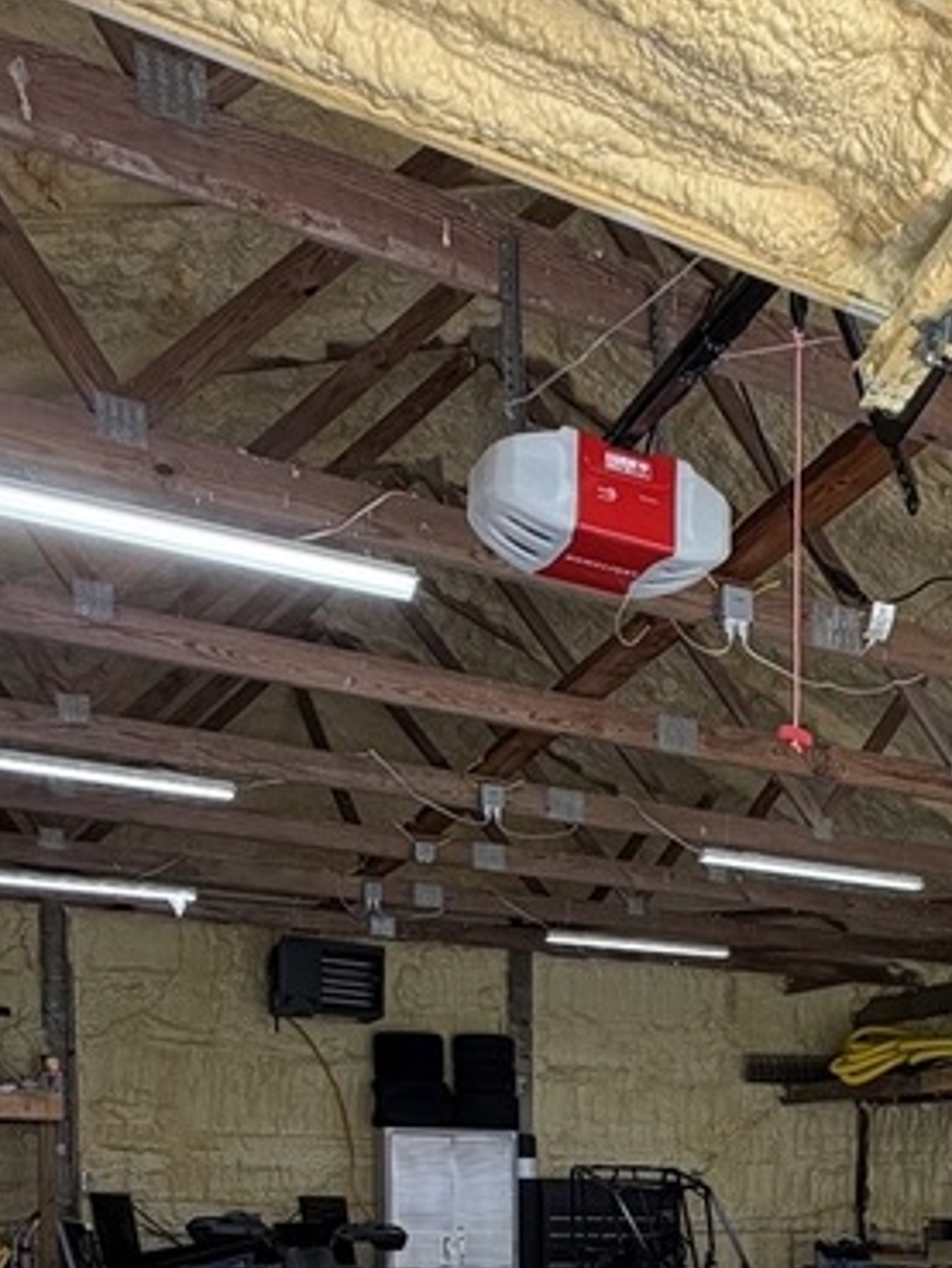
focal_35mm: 41
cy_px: 1323
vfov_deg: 39.3
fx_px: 1503
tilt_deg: -6.0
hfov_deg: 32.7
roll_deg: -0.8
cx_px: 921
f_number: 2.2
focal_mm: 2.22
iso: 80
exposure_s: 1/120
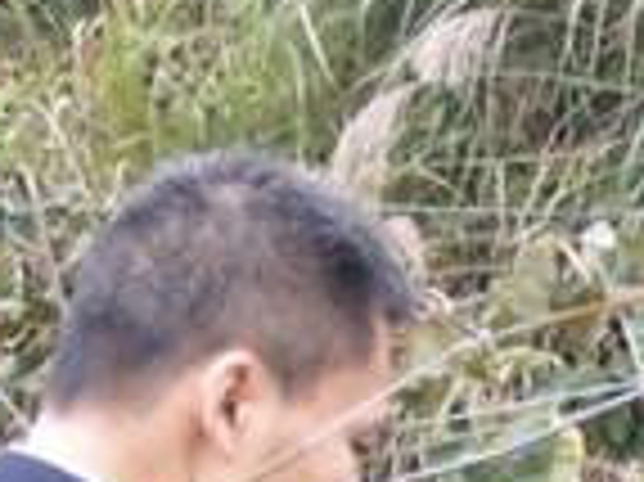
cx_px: 775
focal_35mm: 133
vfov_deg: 10.6
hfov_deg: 14.4
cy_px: 813
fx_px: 2472
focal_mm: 6.7
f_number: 3.5
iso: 400
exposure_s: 1/250
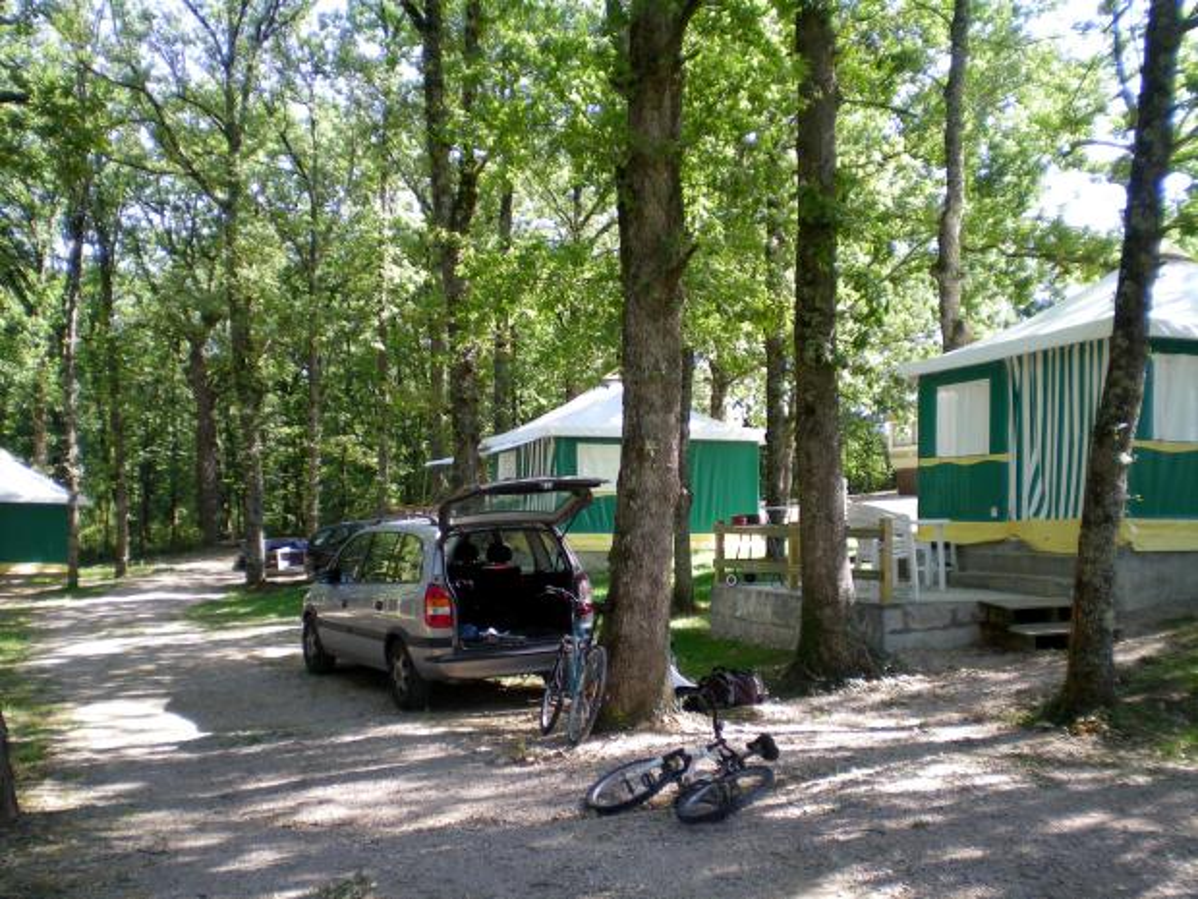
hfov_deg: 49.0
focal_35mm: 38
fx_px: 1315
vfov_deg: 37.7
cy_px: 450
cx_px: 599
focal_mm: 6.3
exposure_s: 1/63.3
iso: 50
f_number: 3.1
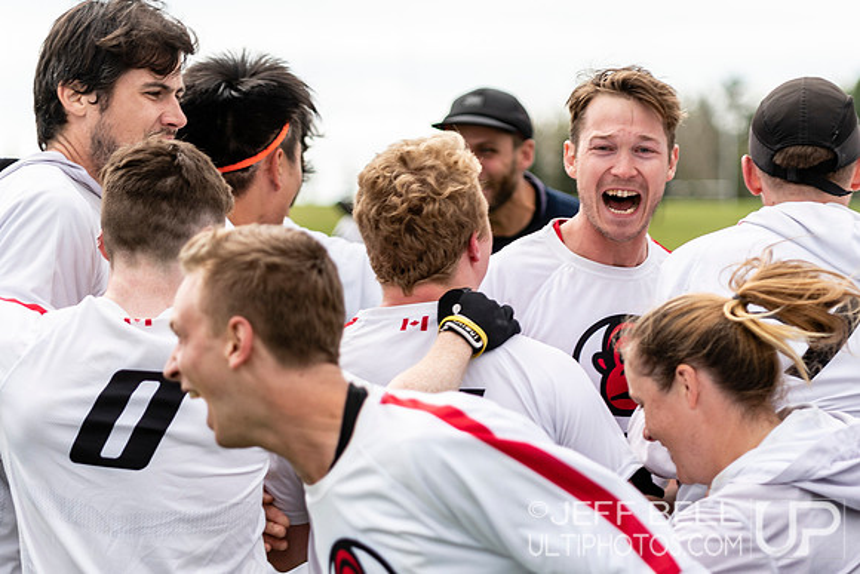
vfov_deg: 6.7
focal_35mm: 206
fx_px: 4913
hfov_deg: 10.0
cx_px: 513
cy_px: 338
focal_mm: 98
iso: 100
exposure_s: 1/1250
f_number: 2.8
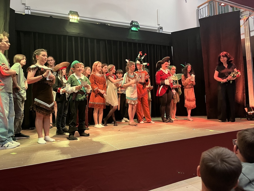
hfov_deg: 67.3
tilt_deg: +0.0
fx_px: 191
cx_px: 127
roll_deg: +2.9
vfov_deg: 53.1
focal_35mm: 26
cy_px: 96
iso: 400
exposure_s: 1/58
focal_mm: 5.1
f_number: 1.6
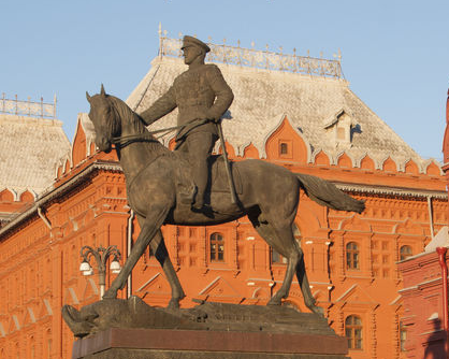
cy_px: 282
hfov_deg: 18.0
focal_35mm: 106
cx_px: 337
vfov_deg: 14.4
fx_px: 1408
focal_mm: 35
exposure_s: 1/400
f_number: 7.1
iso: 400
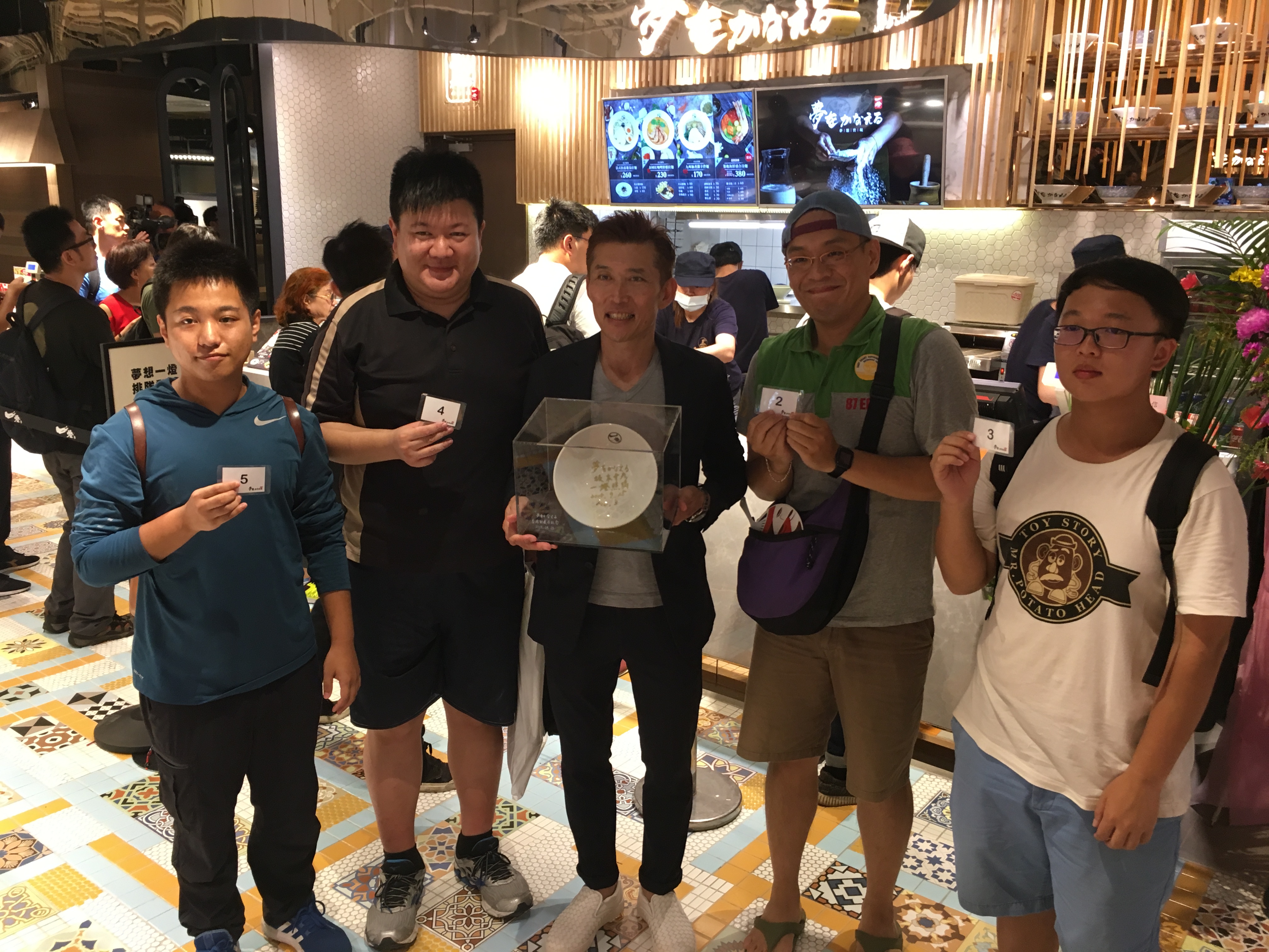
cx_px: 634
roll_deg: -1.3
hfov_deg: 61.7
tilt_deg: -13.1
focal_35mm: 29
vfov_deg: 48.2
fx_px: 1063
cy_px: 476
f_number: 2.2
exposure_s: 1/30
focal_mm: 4.15
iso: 80
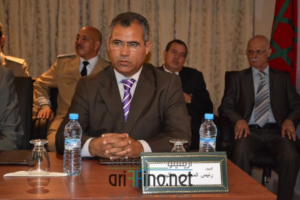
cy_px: 100
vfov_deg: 16.5
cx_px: 150
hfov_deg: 24.6
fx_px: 687
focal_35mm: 82
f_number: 5.6
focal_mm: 55
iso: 3200
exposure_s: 1/60
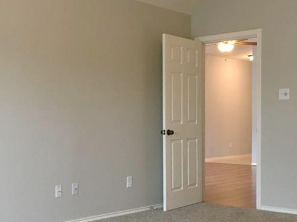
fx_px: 506
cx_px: 153
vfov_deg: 24.7
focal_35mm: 59
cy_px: 138
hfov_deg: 32.7
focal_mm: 4.2
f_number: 2.2
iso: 200
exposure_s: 1/30
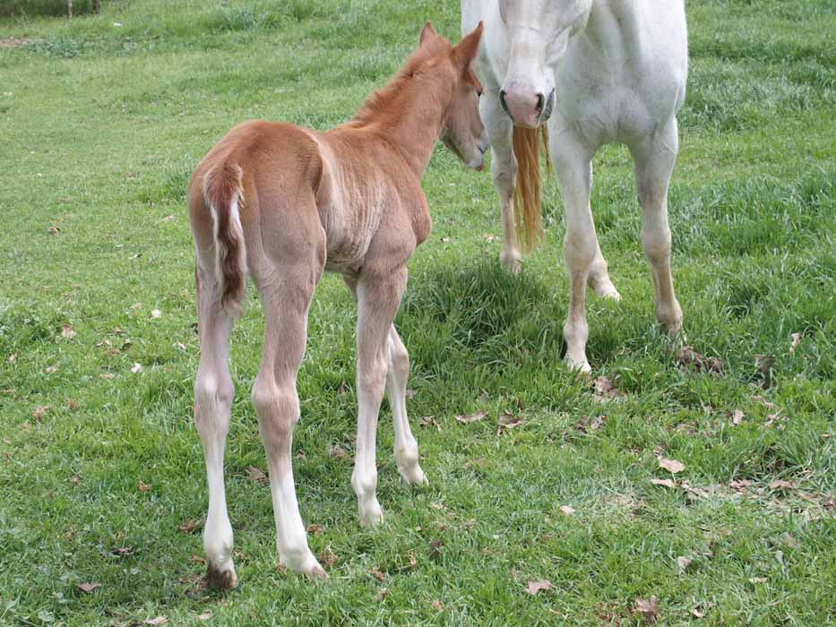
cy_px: 314
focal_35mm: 68
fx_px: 1642
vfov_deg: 21.6
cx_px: 418
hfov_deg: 28.6
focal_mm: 14.5
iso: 100
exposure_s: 1/640
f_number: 3.5
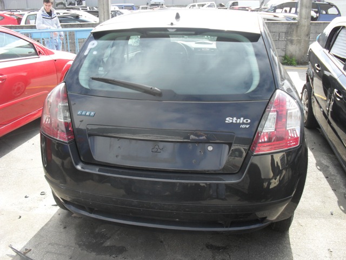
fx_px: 350
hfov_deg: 52.6
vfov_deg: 40.7
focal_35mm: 35
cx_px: 173
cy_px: 130
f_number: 3.2
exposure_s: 1/350
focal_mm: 6.3
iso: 100
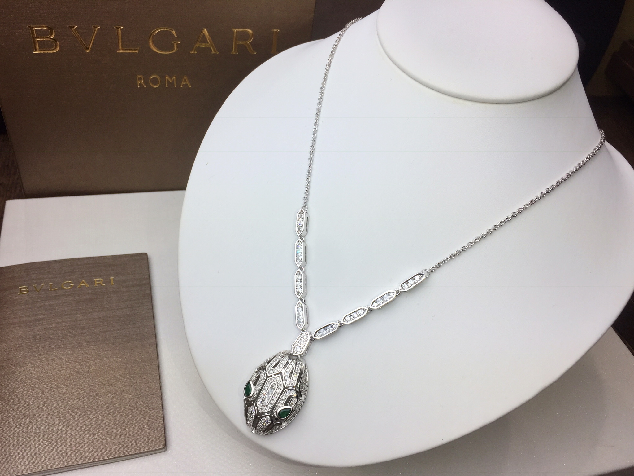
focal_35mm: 29
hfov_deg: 61.7
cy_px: 238
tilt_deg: -41.1
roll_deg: -11.6
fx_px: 531
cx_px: 317
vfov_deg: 48.2
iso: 32
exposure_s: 1/141
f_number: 2.2
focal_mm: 4.15
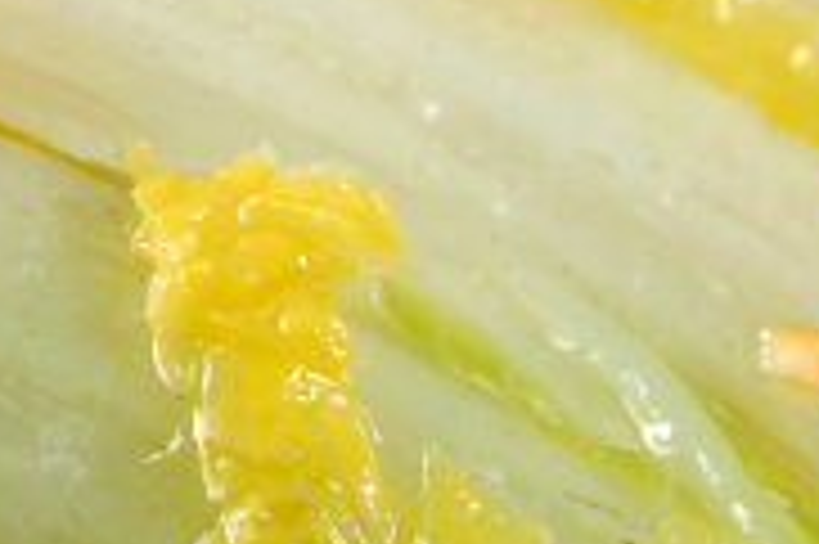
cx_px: 94
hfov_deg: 4.1
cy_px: 312
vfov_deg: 2.7
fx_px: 11501
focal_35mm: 506
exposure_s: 1/500
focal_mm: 60
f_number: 5.6
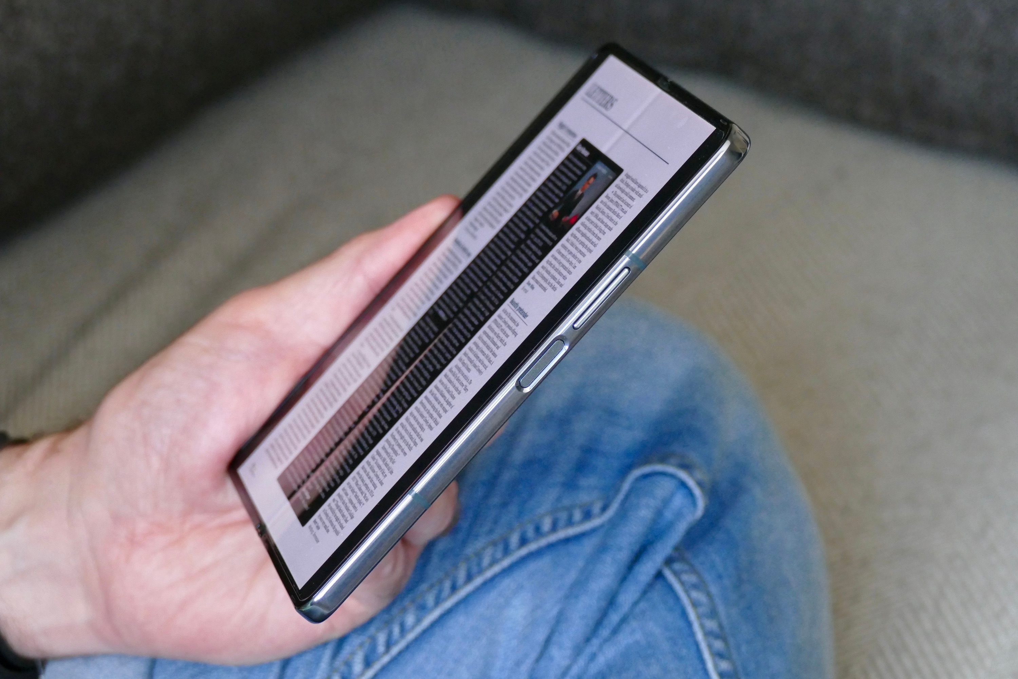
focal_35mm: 130
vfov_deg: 10.5
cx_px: 509
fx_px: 3676
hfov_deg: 15.8
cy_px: 340
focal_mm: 47.46
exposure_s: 1/80
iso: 1600
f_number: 4
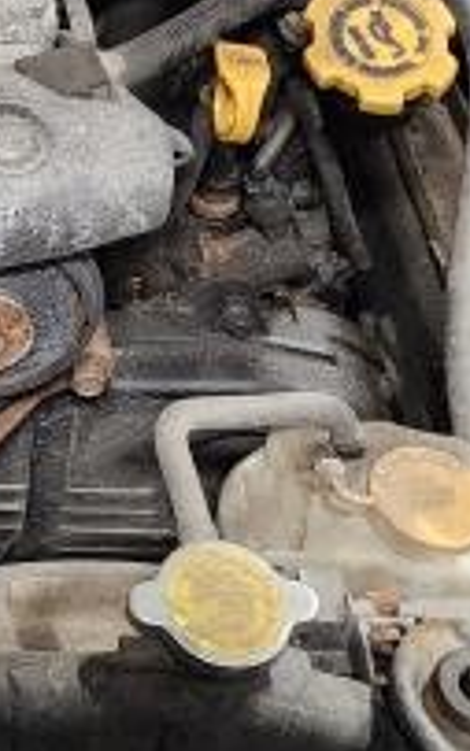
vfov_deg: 20.0
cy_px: -196
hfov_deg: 12.6
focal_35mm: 96
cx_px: -344
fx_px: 1966
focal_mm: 6.4
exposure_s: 1/60
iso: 800
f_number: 1.8
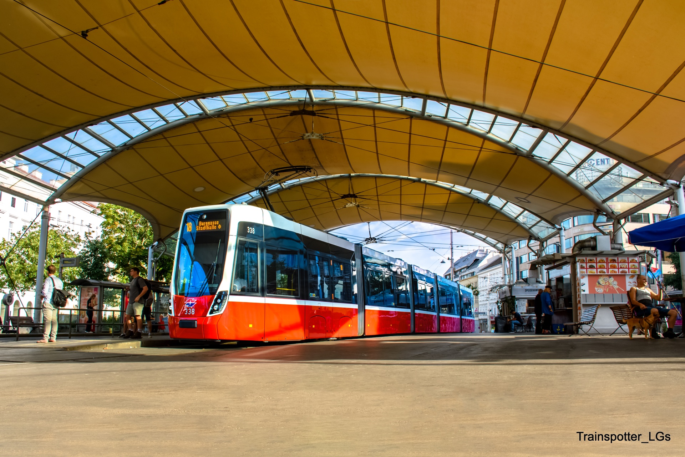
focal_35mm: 27
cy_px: 228
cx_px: 342
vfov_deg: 48.0
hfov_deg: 67.4
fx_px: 514
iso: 250
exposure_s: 1/180
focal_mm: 18
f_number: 8
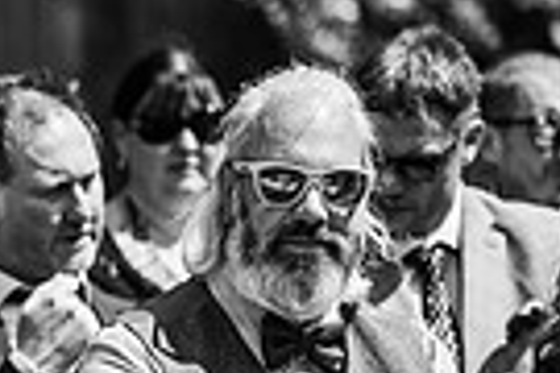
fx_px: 5693
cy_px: 394
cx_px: -353
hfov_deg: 5.6
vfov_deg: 3.8
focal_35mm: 366
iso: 100
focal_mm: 85
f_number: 2
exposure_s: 1/5000
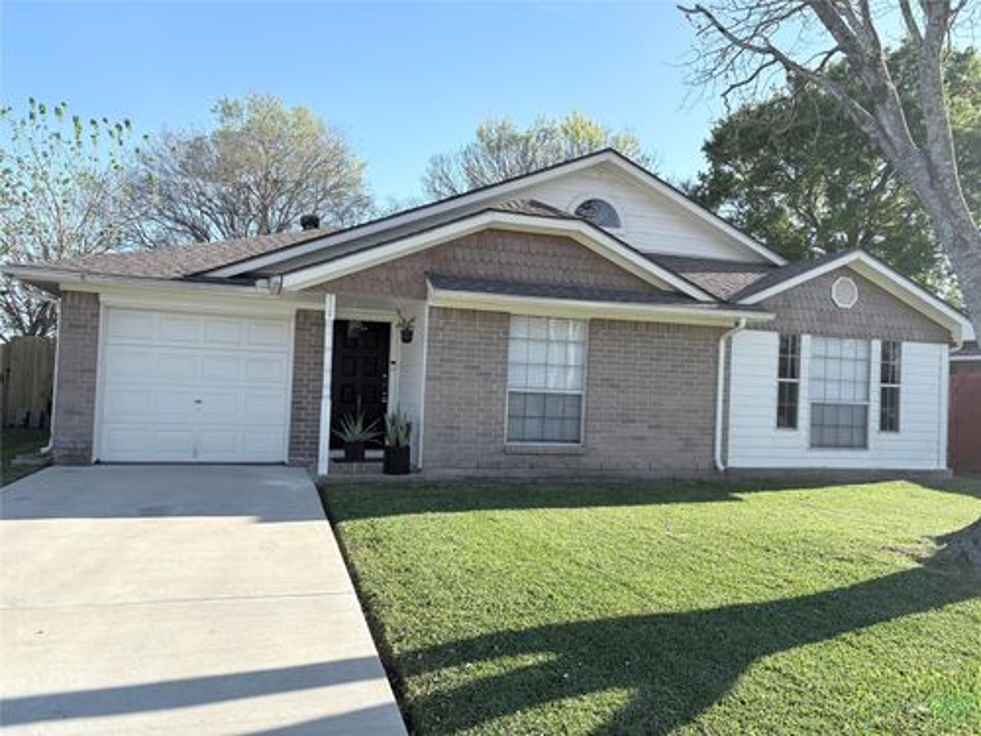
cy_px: 368
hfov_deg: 67.3
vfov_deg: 53.1
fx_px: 737
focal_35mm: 26
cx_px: 490
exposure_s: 1/1550
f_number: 1.6
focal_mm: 5.96
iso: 50
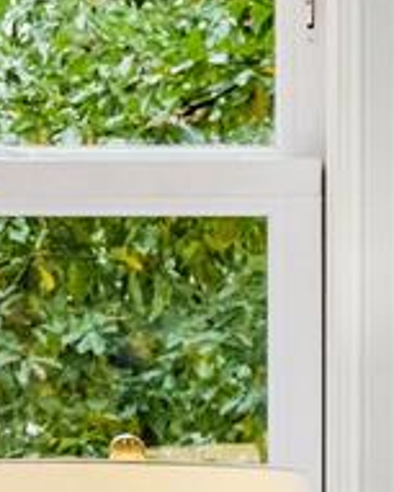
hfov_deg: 4.4
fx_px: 5127
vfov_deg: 5.5
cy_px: 547
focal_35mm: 352
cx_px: 582
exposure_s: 1/1600
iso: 3200
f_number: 7.1
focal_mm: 35
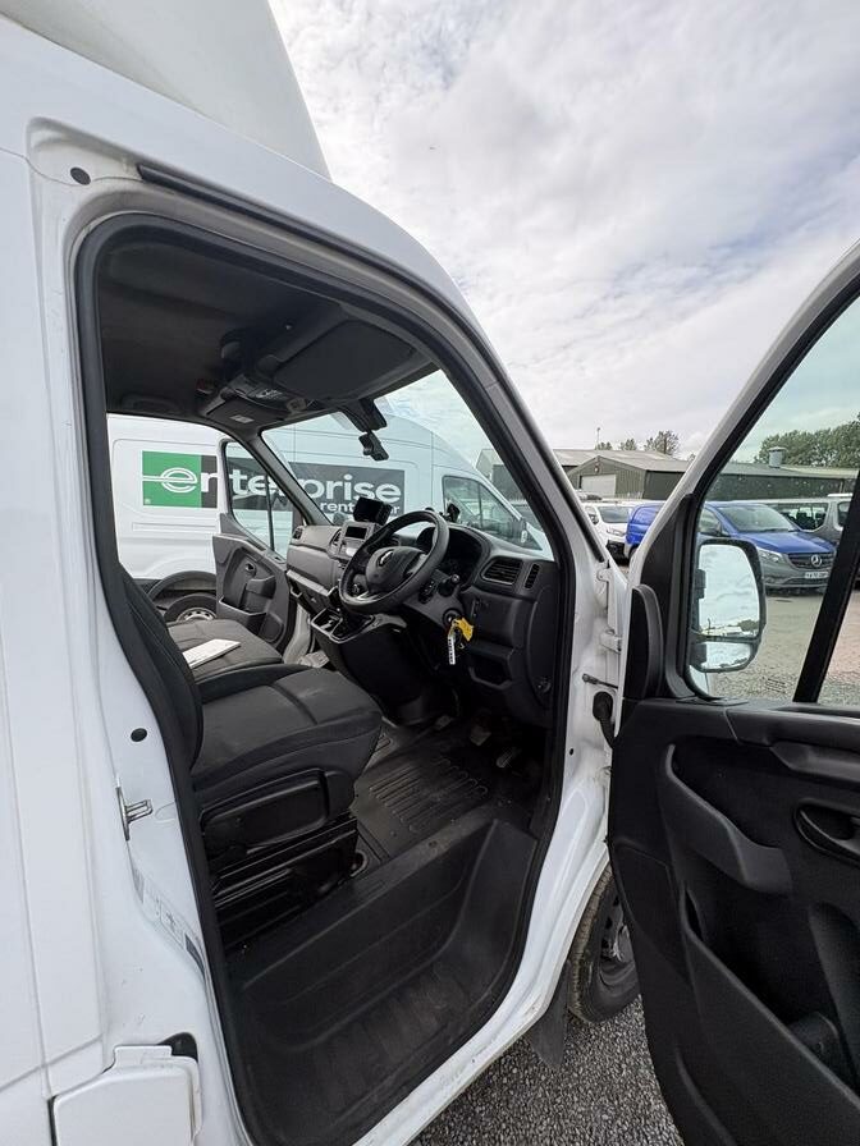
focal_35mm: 14
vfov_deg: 102.1
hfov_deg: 85.7
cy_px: 573
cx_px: 430
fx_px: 464
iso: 64
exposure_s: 1/573
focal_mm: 2.22
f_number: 2.2
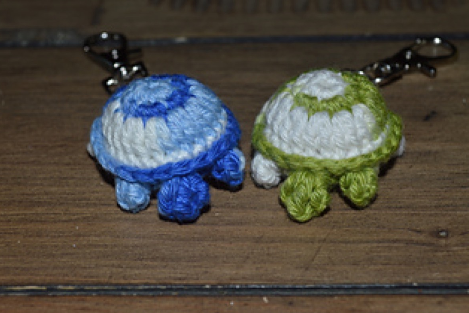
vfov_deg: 22.3
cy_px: 158
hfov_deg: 32.9
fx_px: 795
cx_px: 235
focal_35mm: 61
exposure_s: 1/60
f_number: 8
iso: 100
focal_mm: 40
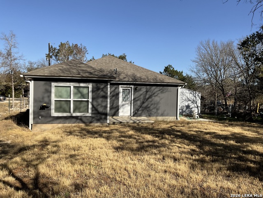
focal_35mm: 29
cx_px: 132
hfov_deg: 61.7
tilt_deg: -1.8
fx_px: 220
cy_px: 99
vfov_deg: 48.2
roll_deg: -2.0
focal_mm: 3
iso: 16
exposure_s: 1/1912
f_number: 1.8
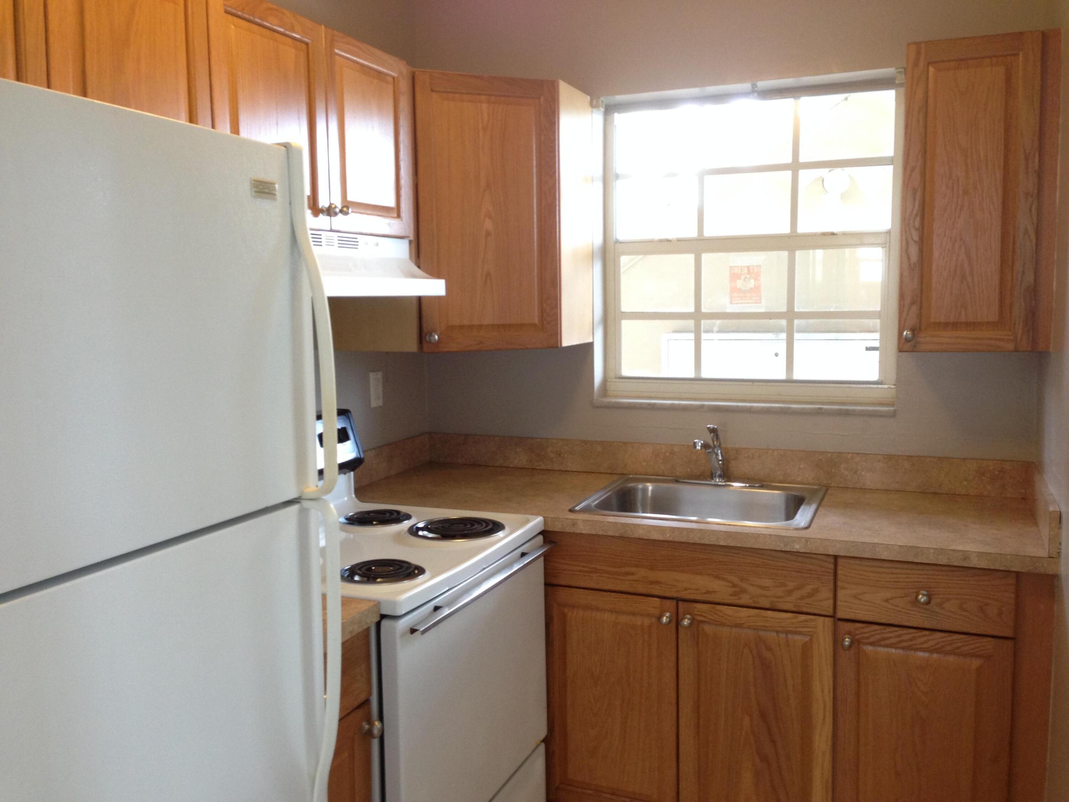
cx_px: 534
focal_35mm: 33
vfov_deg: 42.9
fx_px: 1019
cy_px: 401
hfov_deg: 55.4
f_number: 2.4
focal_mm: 4.12
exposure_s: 1/20
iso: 125
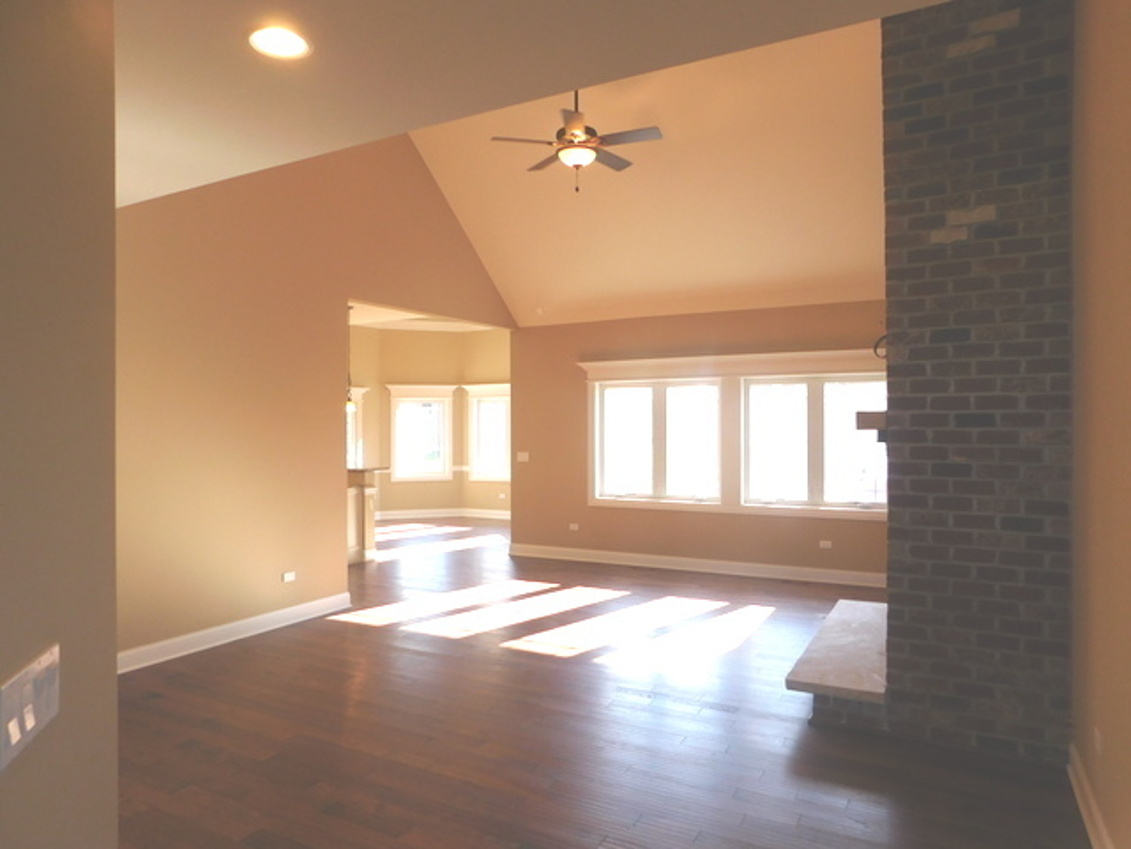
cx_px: 566
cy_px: 424
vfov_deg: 58.9
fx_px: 751
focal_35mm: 23
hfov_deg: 73.9
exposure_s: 1/80
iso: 125
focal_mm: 4
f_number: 3
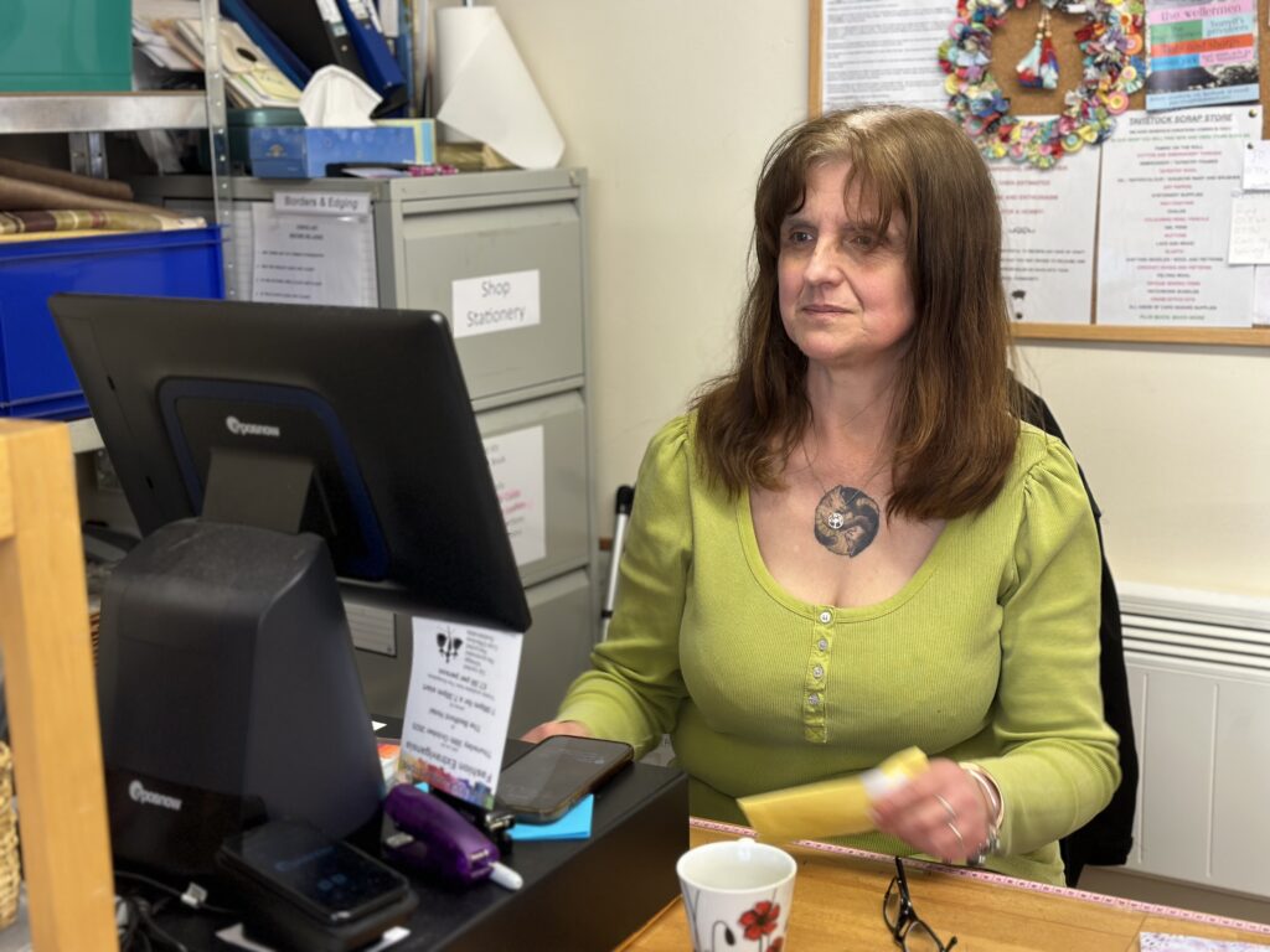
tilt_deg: -12.2
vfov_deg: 30.3
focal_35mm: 48
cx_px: 635
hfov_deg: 39.7
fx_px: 1761
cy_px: 476
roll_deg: +1.1
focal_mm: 6.86
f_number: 1.78
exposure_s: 1/50
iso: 64
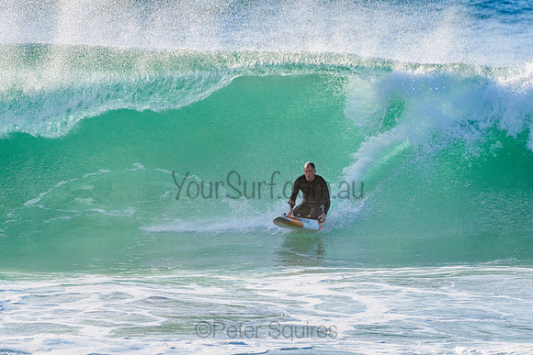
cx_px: 275
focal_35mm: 613
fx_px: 9081
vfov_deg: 2.2
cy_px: 218
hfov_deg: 3.4
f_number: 5.6
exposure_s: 1/2000
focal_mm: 500
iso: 220
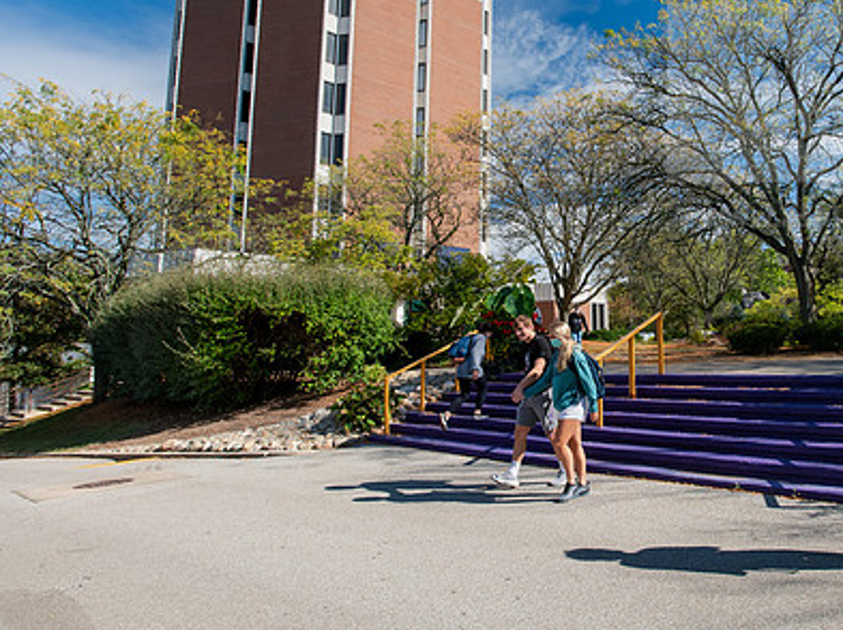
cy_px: 262
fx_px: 657
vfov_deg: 51.0
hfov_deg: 62.6
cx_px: 603
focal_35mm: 27
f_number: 7.1
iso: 500
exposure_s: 1/320
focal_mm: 19
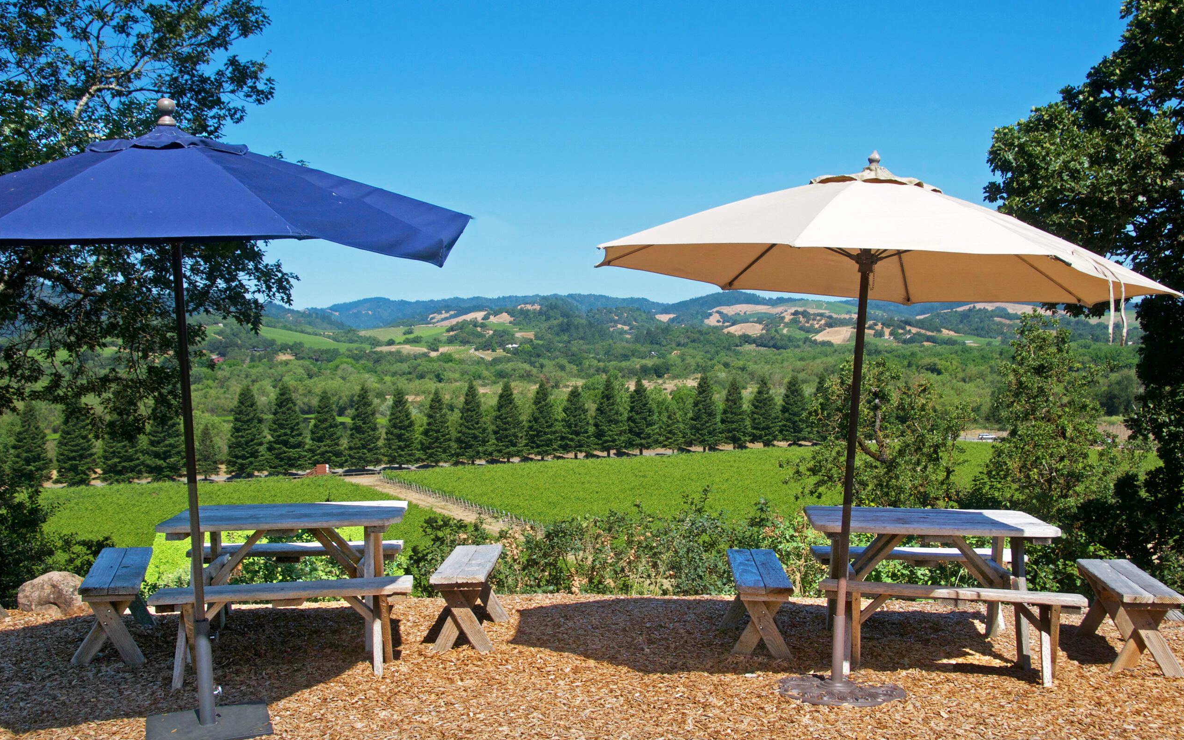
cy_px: 377
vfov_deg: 29.9
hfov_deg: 46.2
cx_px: 593
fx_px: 1388
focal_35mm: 43
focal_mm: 28
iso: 320
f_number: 11
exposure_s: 1/500
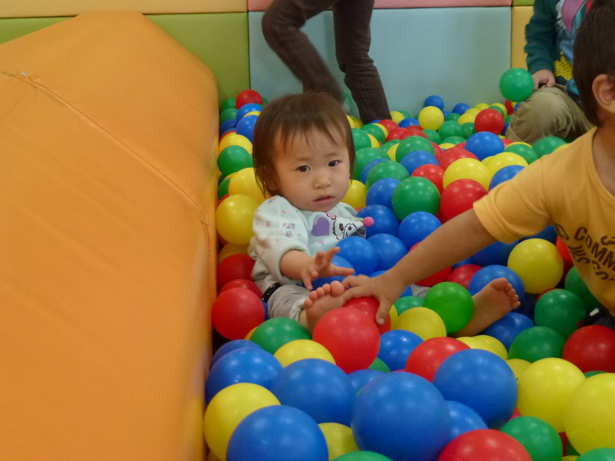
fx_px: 1013
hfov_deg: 33.8
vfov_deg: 25.7
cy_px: 230
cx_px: 308
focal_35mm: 57
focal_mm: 10.1
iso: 400
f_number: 4.4
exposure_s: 1/60
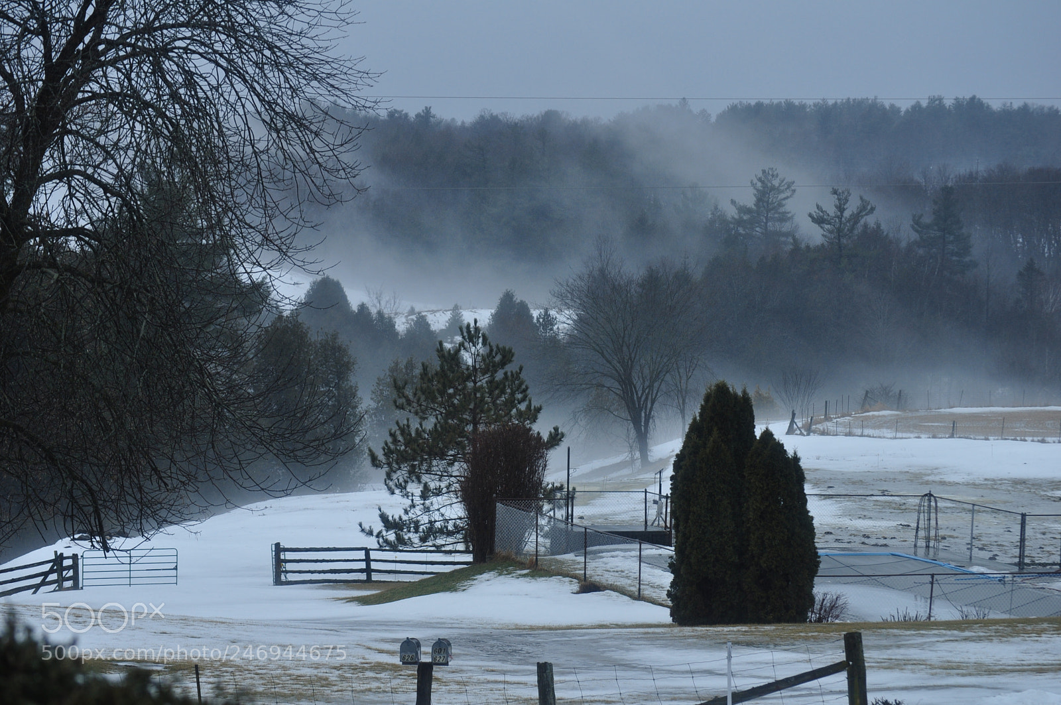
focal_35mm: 120
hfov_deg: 17.1
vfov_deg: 11.4
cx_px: 530
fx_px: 3533
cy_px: 352
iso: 200
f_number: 8
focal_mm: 80
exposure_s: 1/250
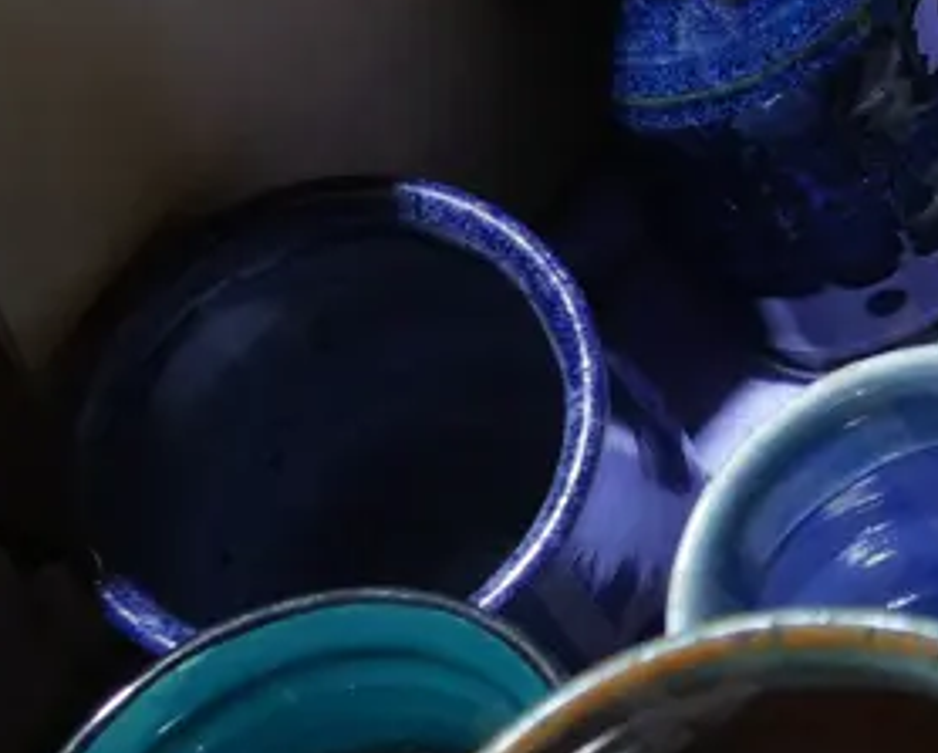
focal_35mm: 115
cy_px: 144
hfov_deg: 15.5
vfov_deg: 13.4
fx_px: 3196
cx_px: 1356
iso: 500
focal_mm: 16
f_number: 3.6
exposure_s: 1/60
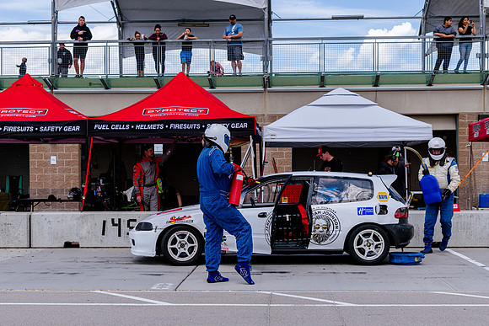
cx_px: 233
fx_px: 841
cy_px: 178
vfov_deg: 21.9
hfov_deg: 32.4
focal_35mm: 62
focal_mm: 55
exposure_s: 1/320
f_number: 6.3
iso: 64
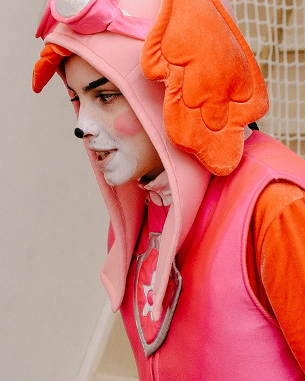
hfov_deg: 9.5
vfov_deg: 11.6
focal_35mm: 162
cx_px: 99
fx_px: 1827
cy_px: 466
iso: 400
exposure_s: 1/160
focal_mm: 35
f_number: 3.5
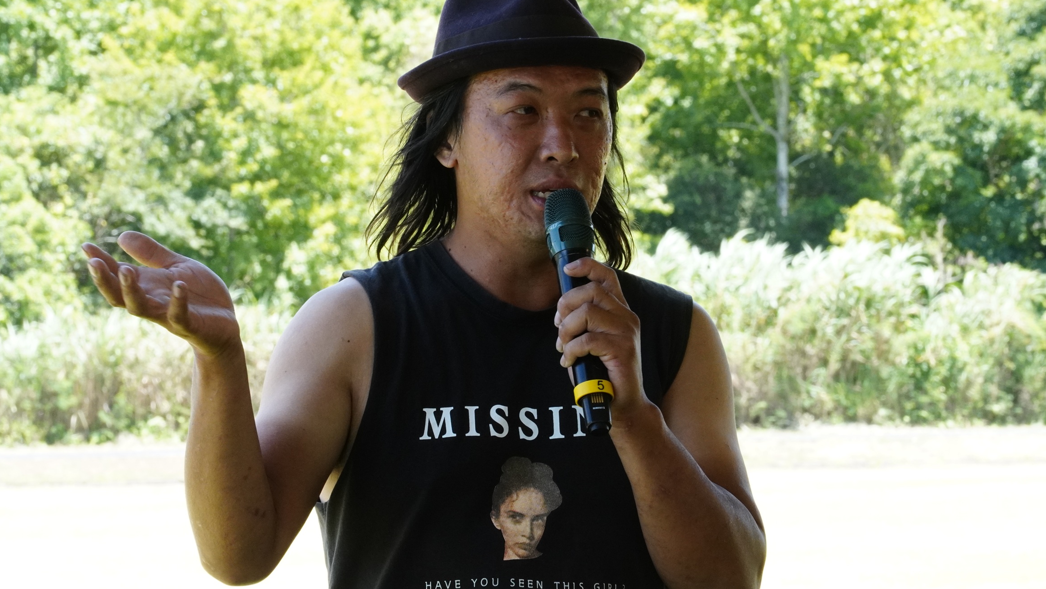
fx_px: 6061
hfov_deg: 9.9
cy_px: 254
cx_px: 516
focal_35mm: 219
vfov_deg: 5.6
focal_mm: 135
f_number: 18
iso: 2000
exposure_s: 1/125
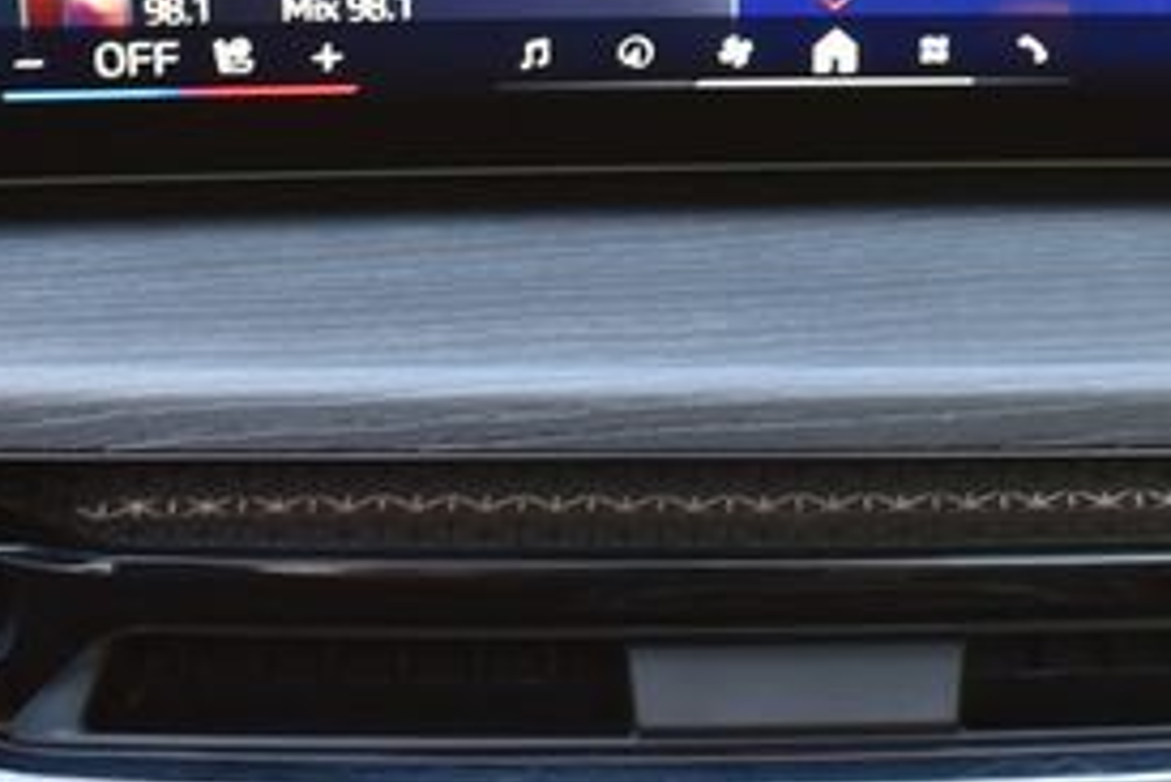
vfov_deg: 16.0
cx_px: 863
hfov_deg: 23.9
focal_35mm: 84
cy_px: 21
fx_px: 2734
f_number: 6.3
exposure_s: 1/15
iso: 450
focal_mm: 24
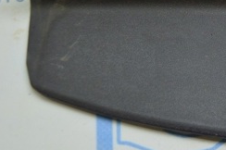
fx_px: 667
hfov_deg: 18.6
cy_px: 6
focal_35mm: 106
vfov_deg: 12.7
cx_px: 235
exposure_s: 1/60
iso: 400
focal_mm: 27
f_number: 4
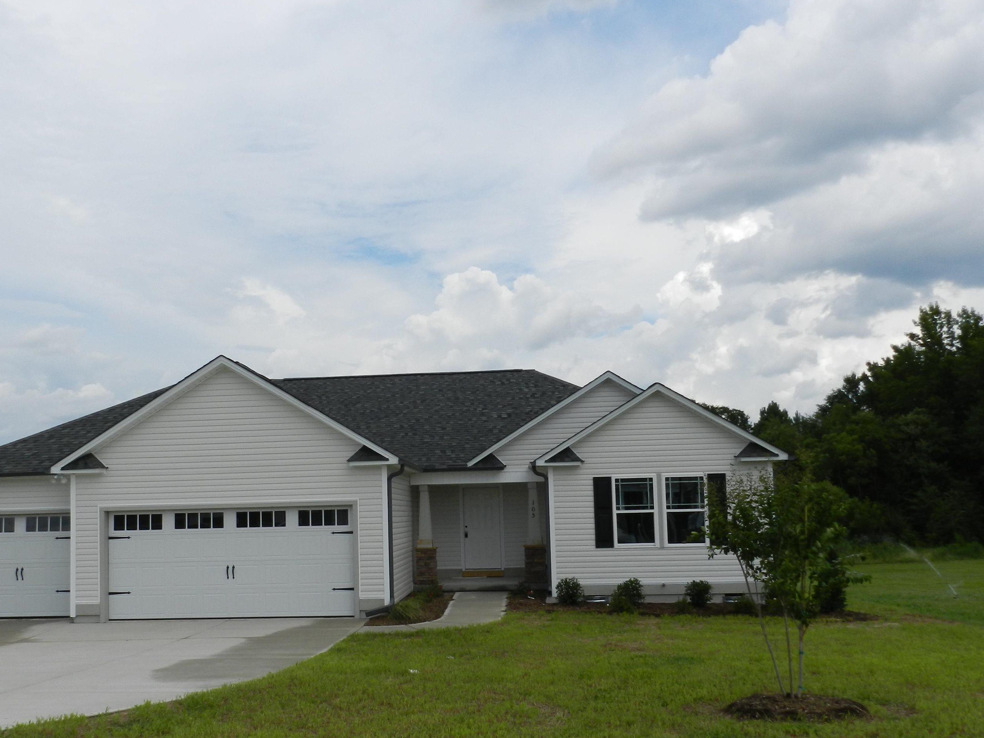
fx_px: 966
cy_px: 444
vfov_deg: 41.6
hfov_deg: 53.8
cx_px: 419
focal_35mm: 34
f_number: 5
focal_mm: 5
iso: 160
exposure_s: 1/1000
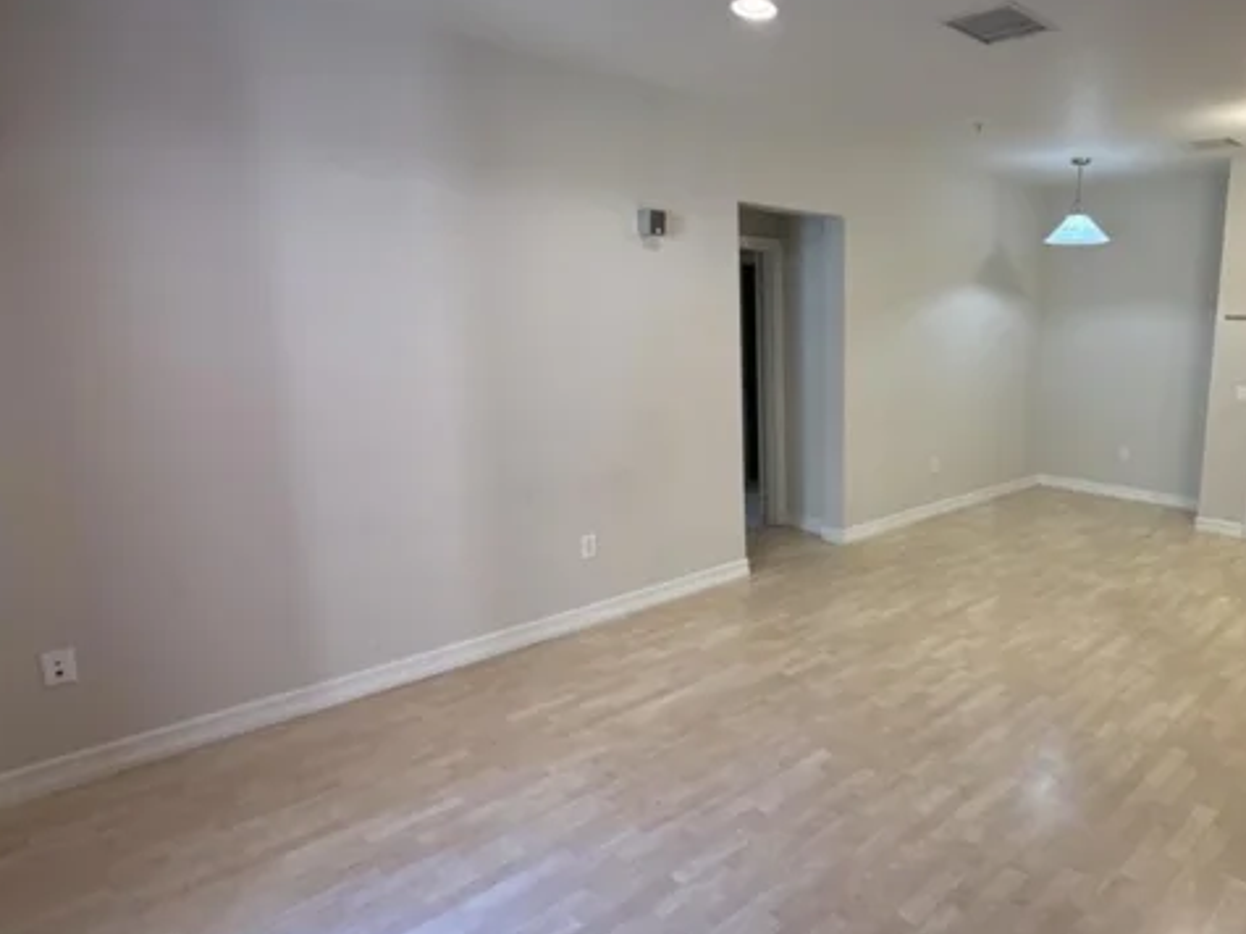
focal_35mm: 22
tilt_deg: -8.7
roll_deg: -0.9
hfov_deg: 72.0
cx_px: 909
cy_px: 462
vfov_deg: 61.1
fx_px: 792
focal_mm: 2.22
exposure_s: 1/30
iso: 100
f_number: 2.2
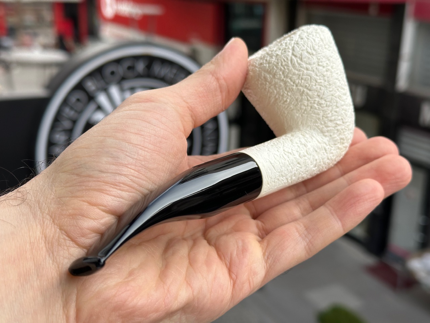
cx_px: 215
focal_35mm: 48
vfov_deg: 30.3
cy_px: 162
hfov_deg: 39.7
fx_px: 596
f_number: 1.78
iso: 64
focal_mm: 6.86
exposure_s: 1/564
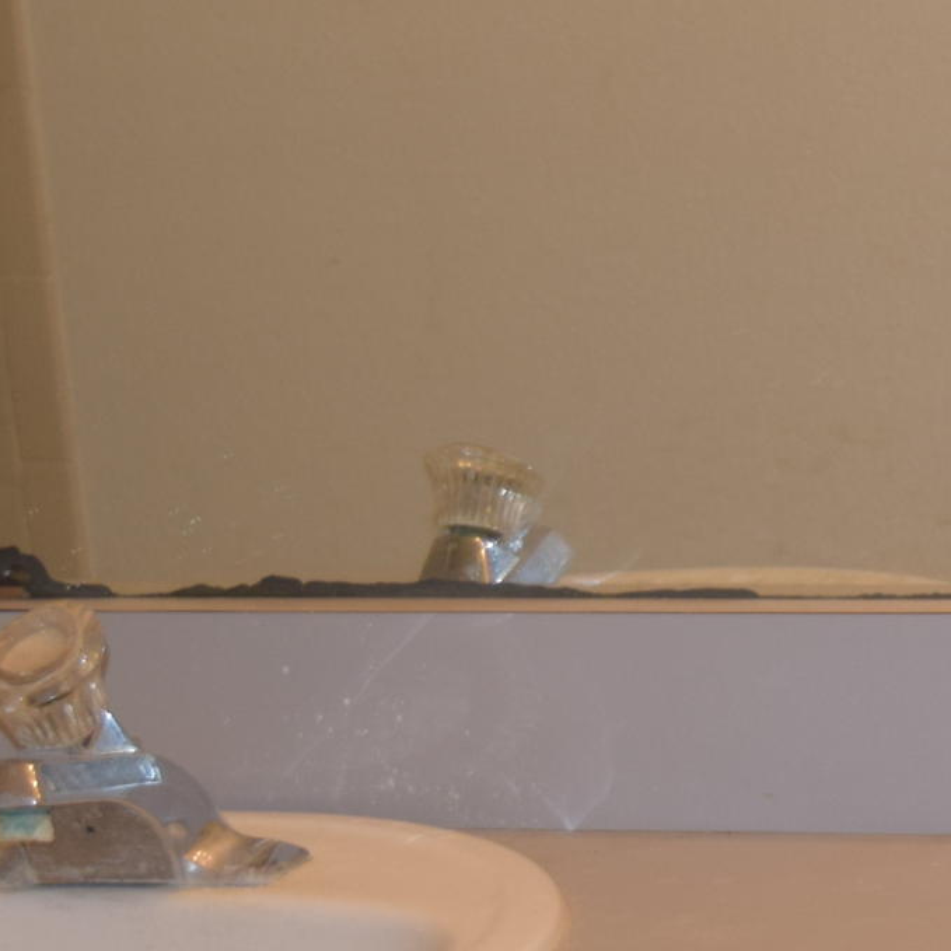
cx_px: 1328
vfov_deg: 10.3
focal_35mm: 169
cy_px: 570
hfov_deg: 10.1
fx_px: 5253
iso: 400
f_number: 4.2
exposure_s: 1/50
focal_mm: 30
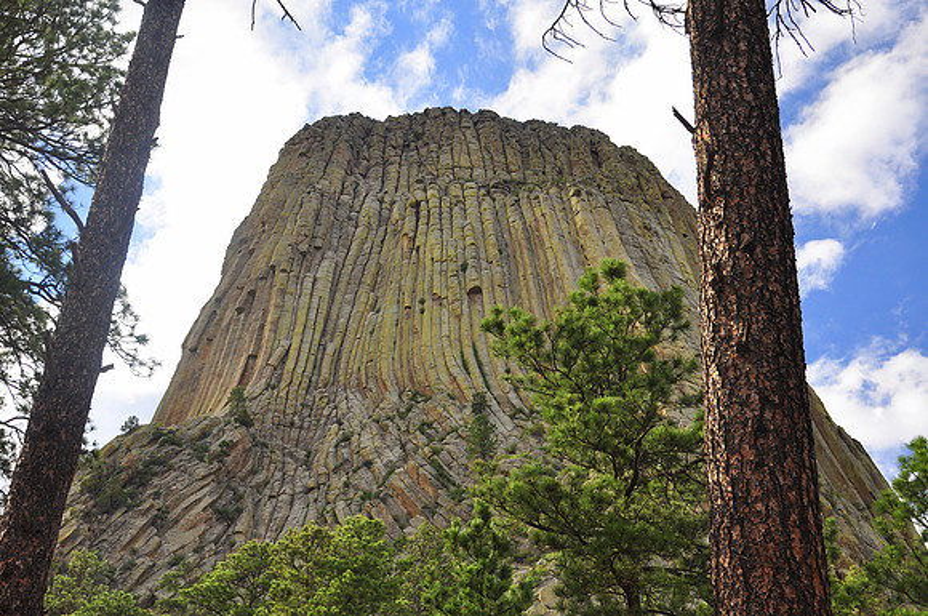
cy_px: 308
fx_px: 1158
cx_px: 464
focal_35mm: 45
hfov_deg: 43.7
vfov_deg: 29.8
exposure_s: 1/200
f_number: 7.1
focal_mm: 30
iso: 200
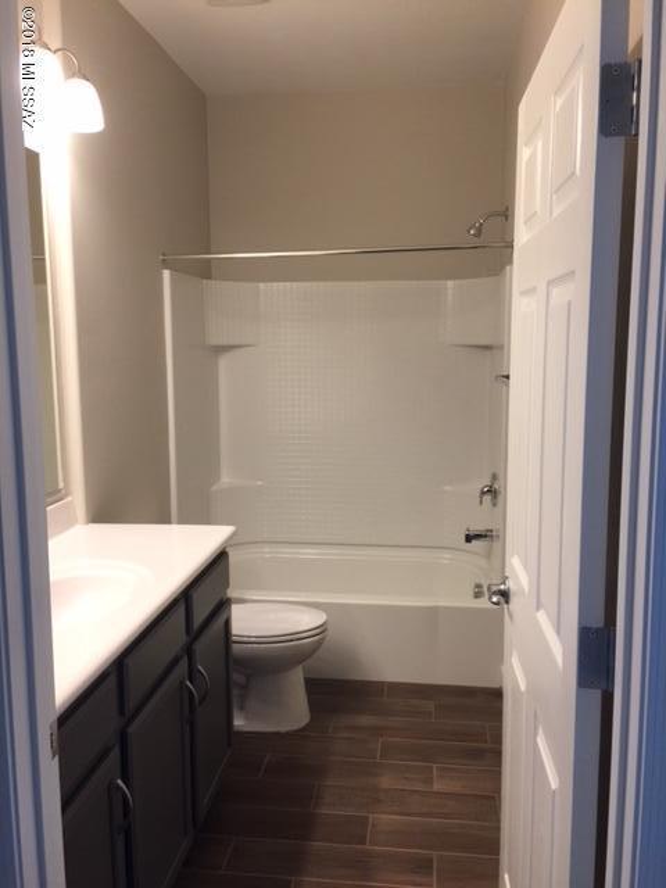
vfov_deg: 61.7
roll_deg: +1.1
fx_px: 744
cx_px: 333
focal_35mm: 29
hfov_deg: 48.2
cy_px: 444
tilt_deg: -6.6
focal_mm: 4.15
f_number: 2.2
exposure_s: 1/30
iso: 32
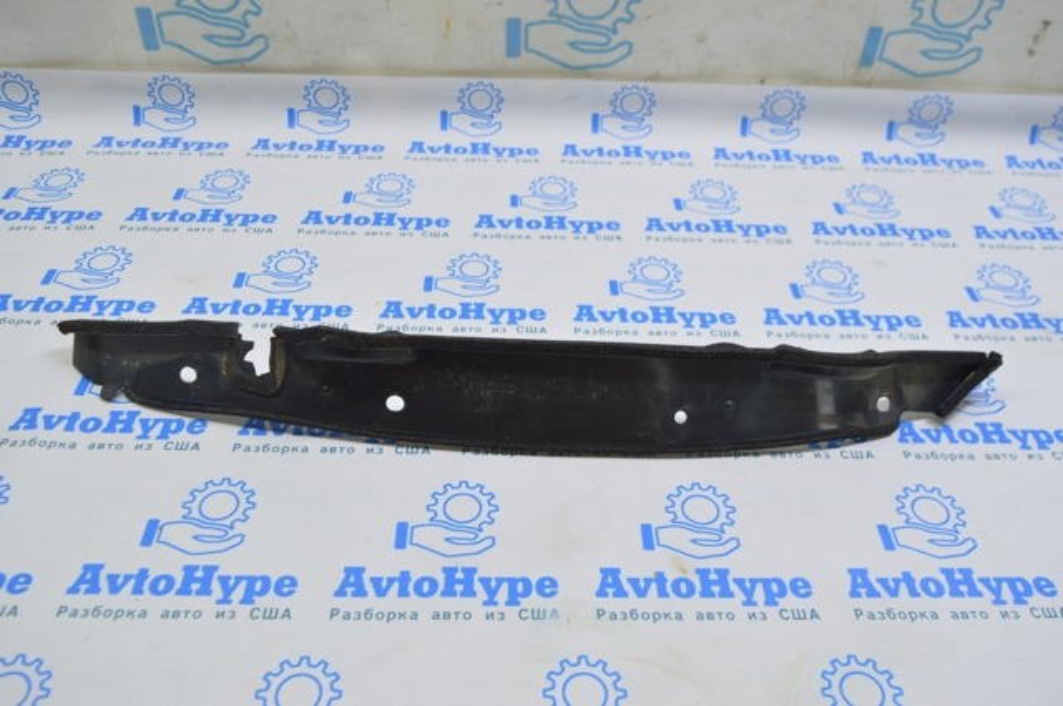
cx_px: 532
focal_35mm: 33
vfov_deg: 39.9
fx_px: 973
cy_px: 353
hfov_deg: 57.3
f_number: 5.6
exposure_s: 1/25
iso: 400
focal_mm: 22
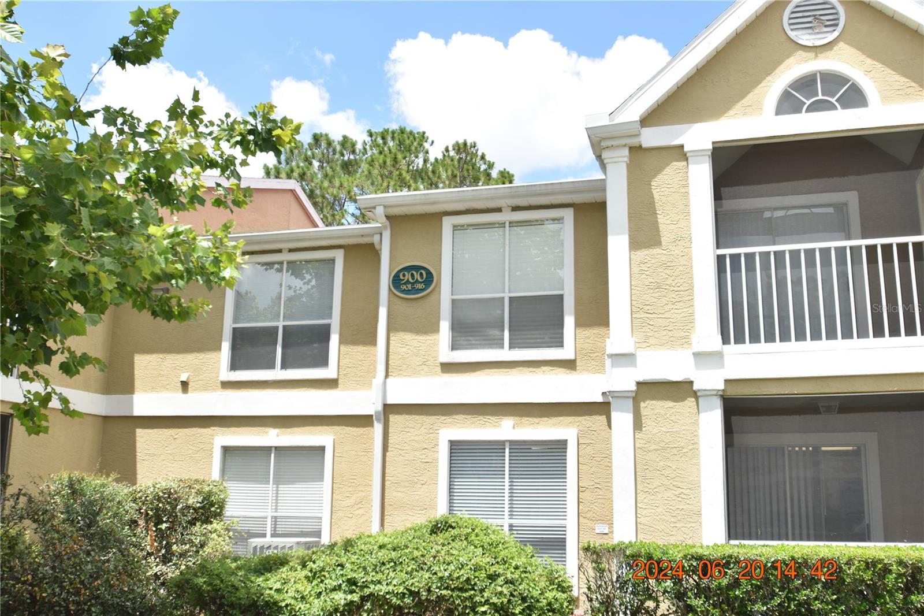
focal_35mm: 36
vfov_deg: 36.9
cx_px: 462
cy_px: 308
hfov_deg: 53.1
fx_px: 924
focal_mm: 24
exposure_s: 1/320
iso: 200
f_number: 9
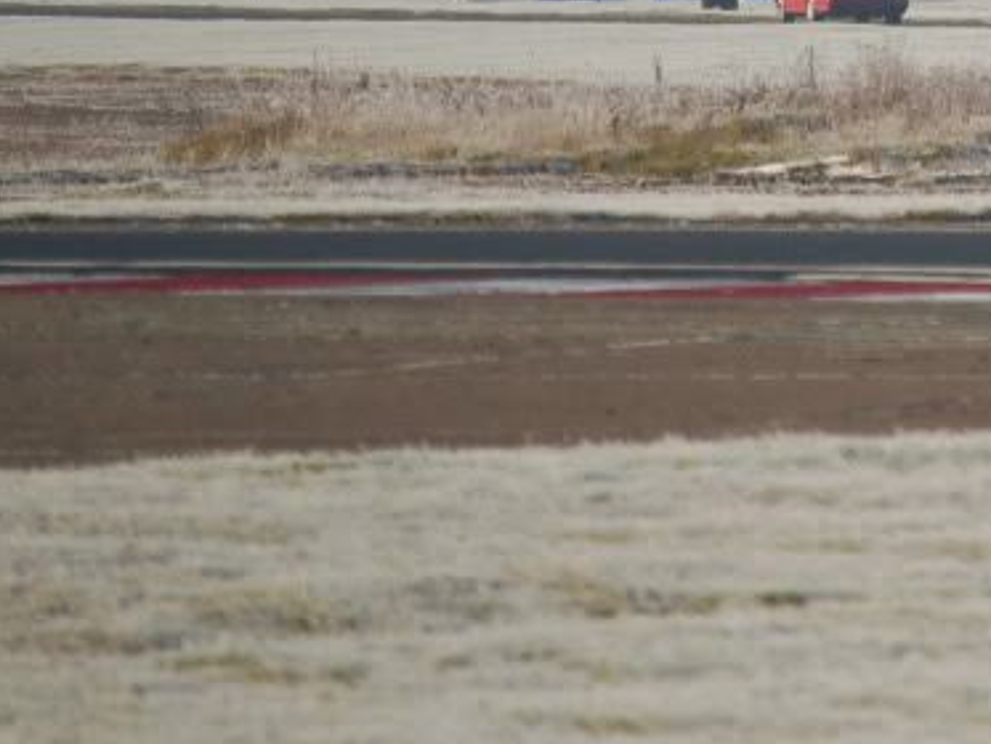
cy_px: -72
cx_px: 1221
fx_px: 22624
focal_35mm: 790
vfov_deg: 1.9
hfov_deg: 2.5
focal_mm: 200
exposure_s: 1/1600
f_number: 5.6
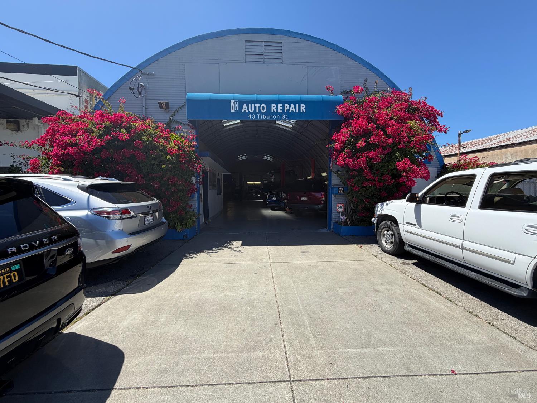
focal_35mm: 14
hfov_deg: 102.1
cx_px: 268
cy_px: 202
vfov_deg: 85.7
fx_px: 217
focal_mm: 2.22
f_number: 2.2
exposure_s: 1/770
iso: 32
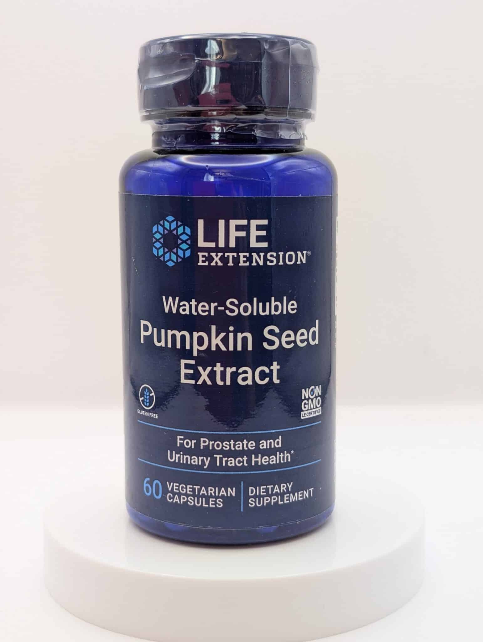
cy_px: 321
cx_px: 242
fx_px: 909
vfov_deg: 38.9
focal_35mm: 49
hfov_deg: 29.7
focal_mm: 6.9
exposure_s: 1/23.5
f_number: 1.68
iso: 30
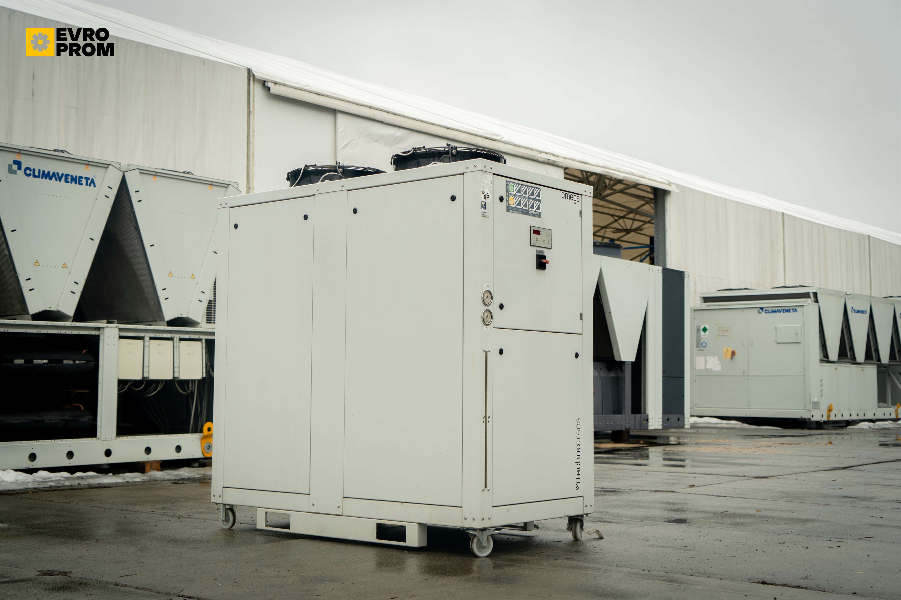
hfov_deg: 44.5
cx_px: 450
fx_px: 1101
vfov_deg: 30.5
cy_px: 300
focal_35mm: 44
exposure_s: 1/160
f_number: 4
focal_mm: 44
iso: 100
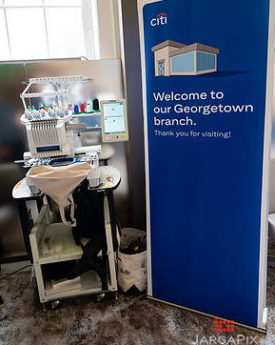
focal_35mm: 28
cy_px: 151
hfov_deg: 51.5
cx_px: 139
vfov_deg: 62.0
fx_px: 285
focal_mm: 24
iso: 640
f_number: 4
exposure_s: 1/160
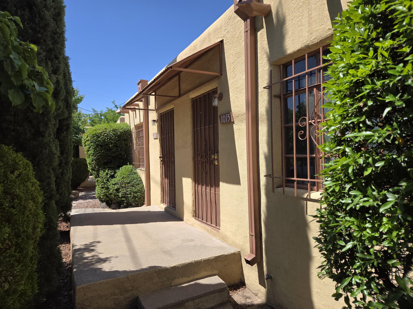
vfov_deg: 58.9
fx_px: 274
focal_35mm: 23
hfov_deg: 73.9
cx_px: 206
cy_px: 154
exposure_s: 1/1376
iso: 25
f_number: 1.8
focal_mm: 5.4
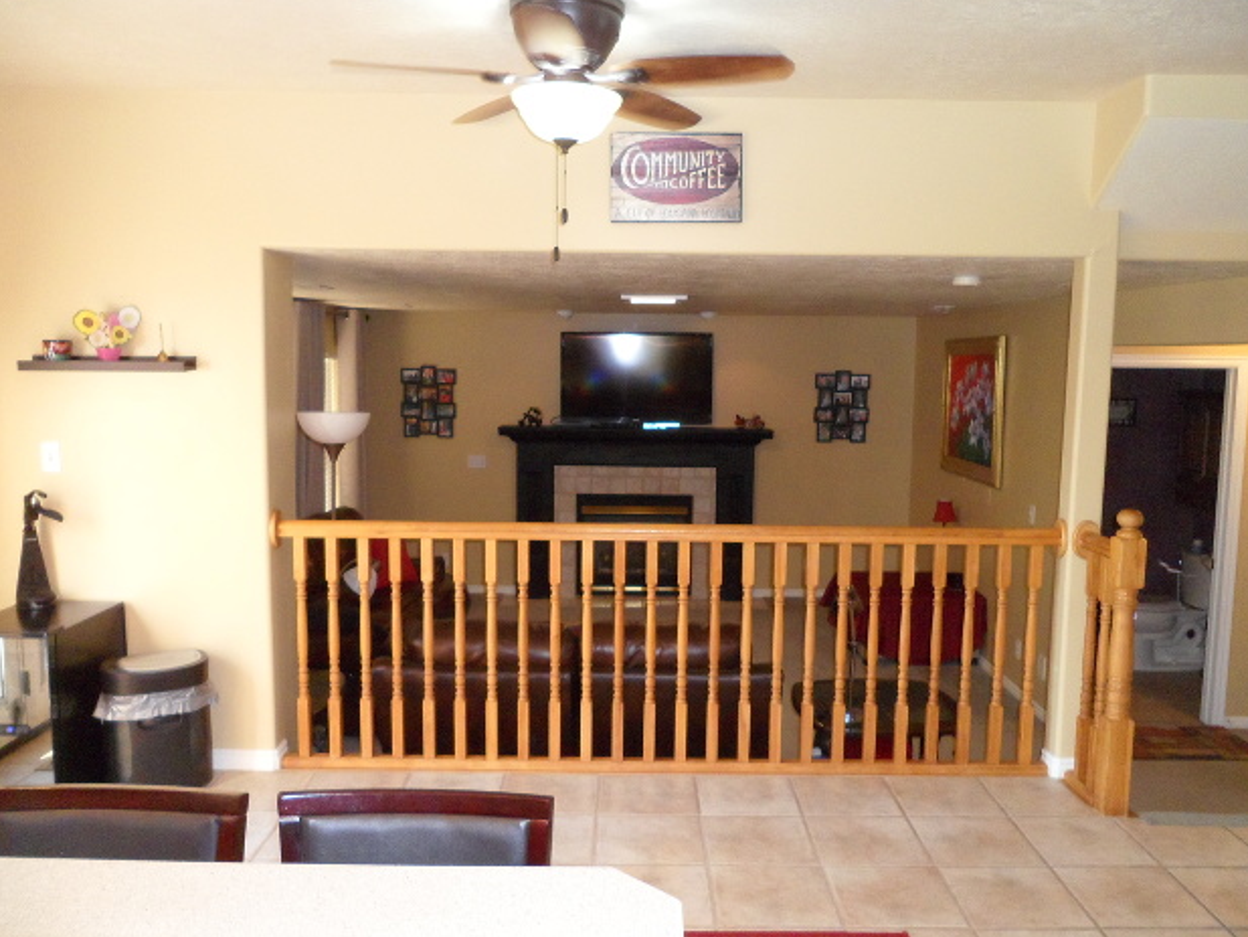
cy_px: 472
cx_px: 631
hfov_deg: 63.4
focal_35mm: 28
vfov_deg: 49.8
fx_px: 1010
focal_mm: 4.9
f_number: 3.5
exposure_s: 1/45
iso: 400
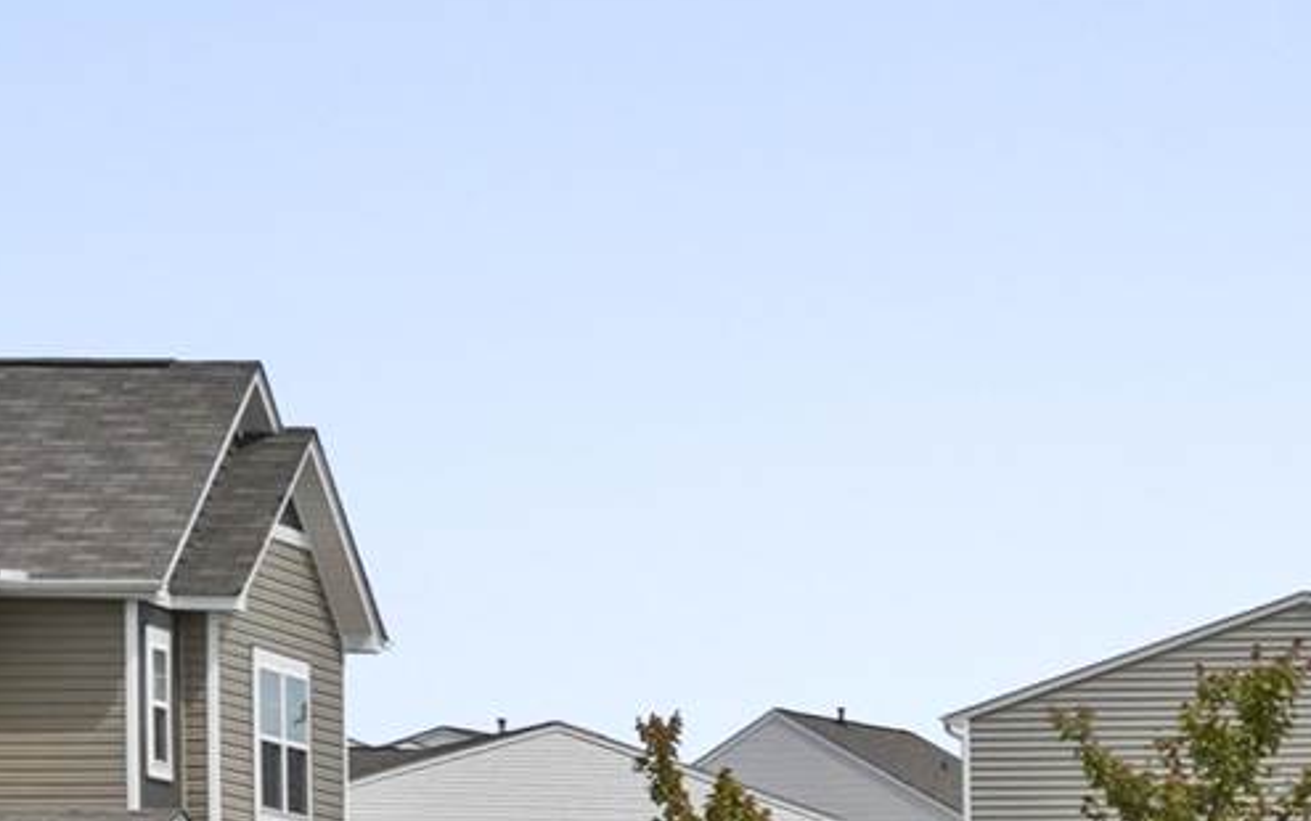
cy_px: 1123
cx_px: 3877
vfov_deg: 7.3
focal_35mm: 177
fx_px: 6328
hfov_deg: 9.4
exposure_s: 1/200
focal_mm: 28
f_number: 8
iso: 200
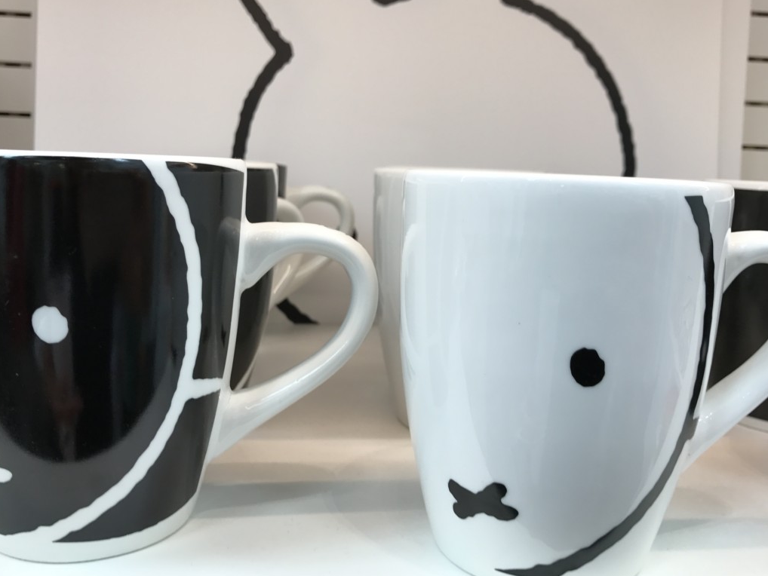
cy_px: 271
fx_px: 732
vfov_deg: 42.9
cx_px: 383
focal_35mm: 33
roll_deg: -2.1
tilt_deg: -7.4
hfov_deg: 55.3
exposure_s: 1/50
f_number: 1.8
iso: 25
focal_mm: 3.99
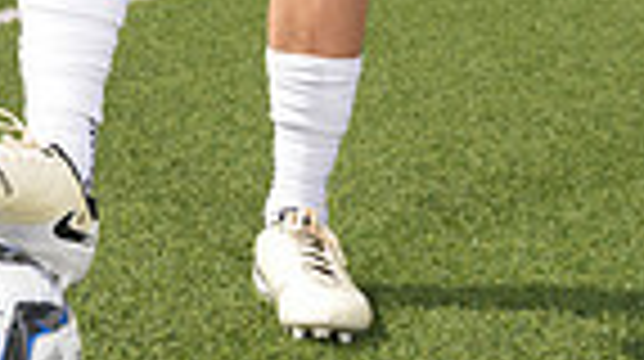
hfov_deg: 13.9
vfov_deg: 7.3
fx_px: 2643
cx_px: 203
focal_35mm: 155
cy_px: -513
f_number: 8
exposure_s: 1/200
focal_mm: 47
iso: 100
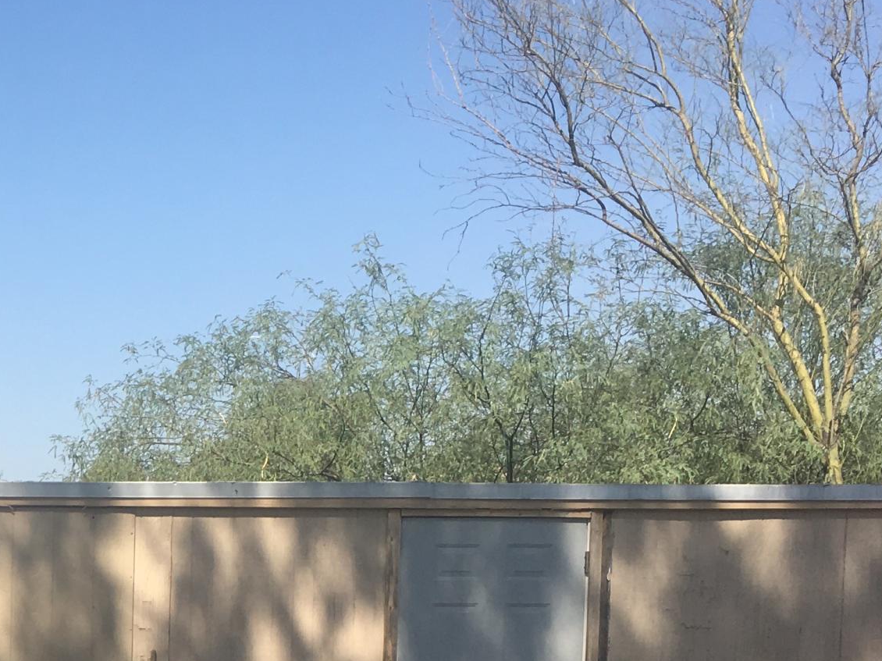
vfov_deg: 18.2
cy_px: 773
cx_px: -121
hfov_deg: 23.6
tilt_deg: -7.2
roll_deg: +0.4
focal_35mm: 77
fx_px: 1962
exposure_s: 1/1425
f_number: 2.2
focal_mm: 4.15
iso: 25
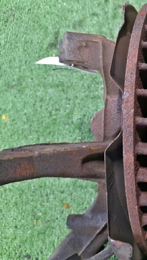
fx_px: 270
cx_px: 182
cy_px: 131
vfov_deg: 51.6
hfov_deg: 26.6
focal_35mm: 39
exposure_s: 1/25
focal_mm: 4.6
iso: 456
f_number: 2
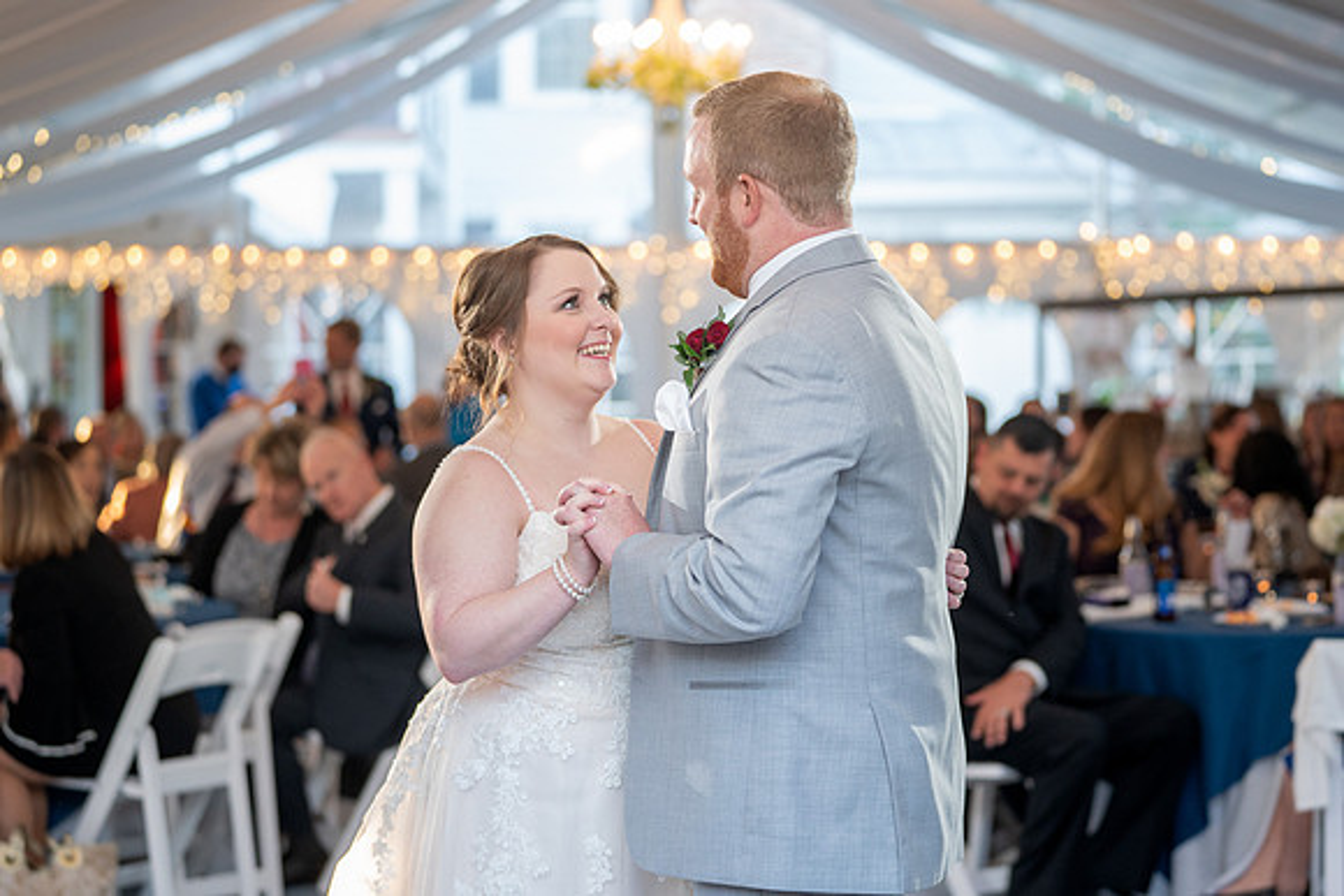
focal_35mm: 85
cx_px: 656
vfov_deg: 16.1
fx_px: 3166
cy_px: 414
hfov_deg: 24.0
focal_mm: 76
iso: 1250
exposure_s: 1/200
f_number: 2.8
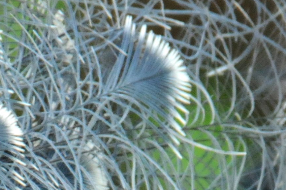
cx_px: -23
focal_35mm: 2968
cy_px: 366
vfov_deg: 0.5
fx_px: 23552
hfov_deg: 0.7
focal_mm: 400
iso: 1250
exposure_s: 1/320
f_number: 5.6
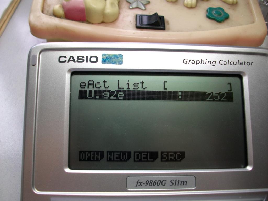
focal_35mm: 32
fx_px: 248
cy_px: 100
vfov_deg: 44.2
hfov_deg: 56.8
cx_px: 134
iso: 80
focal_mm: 5.7
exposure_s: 1/56.1
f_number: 2.9
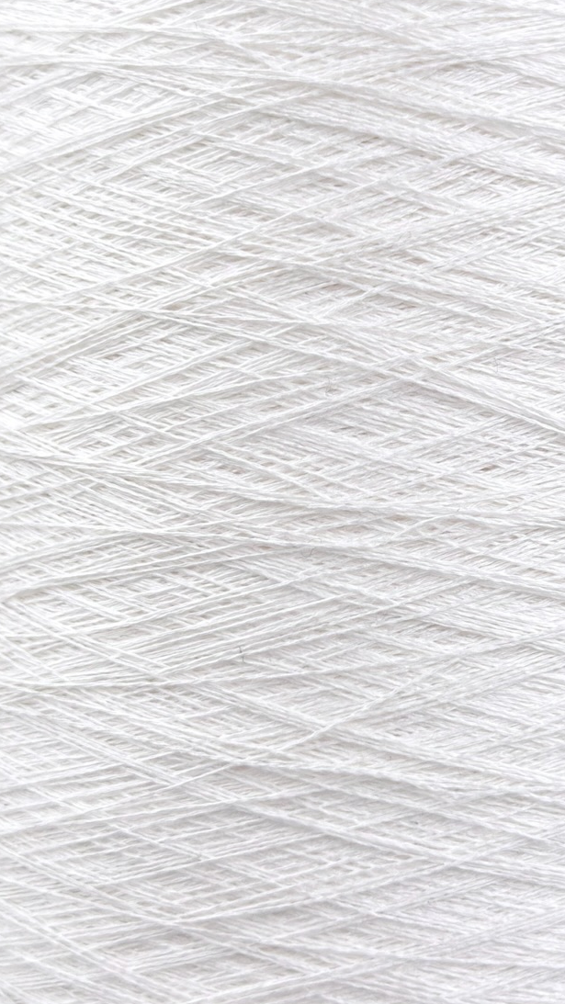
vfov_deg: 41.7
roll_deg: +0.4
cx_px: 407
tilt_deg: -4.1
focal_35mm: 49
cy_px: 649
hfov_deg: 24.2
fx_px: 1305
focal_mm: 6.76
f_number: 1.78
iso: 64
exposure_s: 1/1876
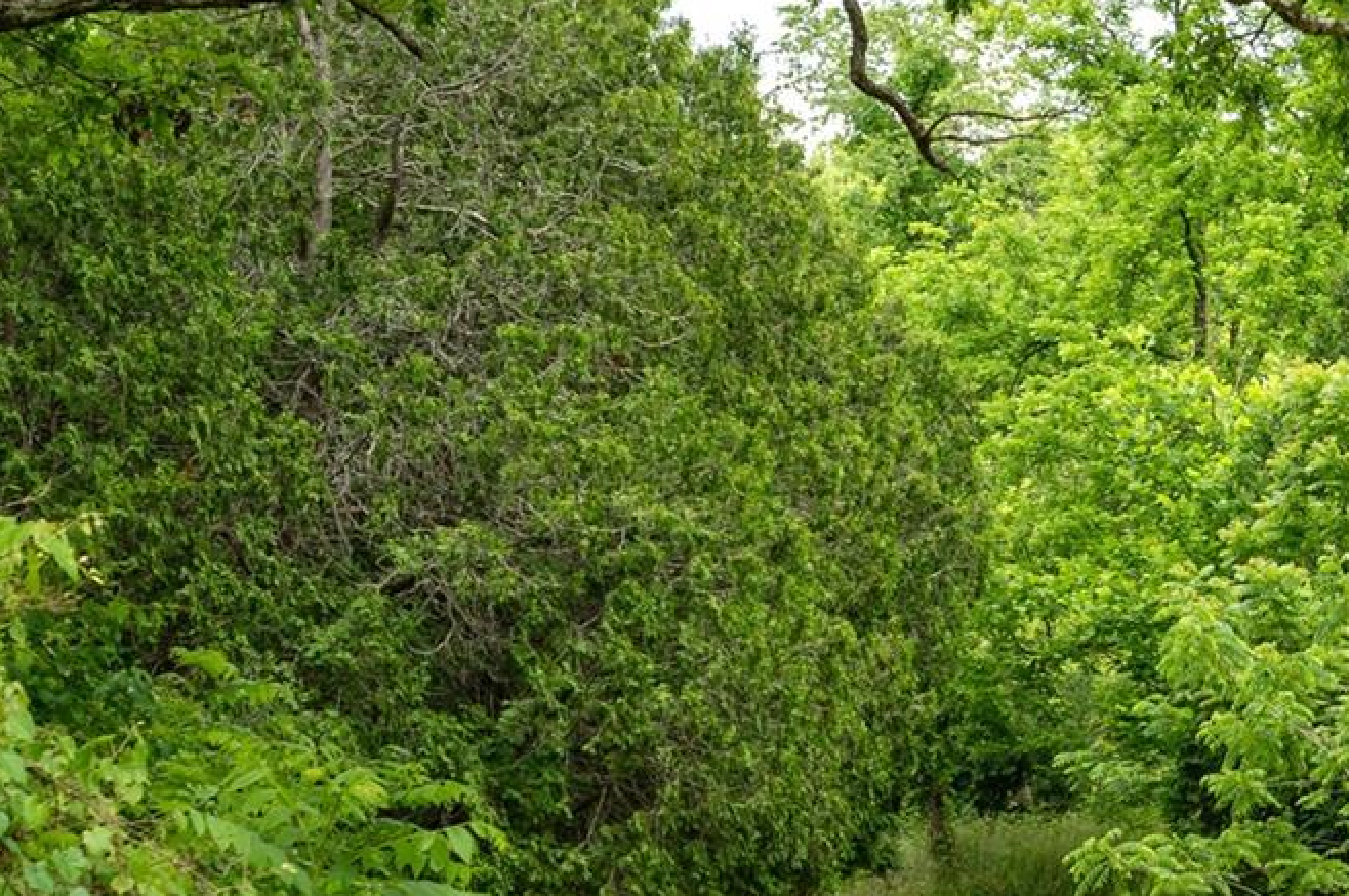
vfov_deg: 12.5
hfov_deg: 18.2
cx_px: 1398
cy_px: 558
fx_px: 4079
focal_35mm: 109
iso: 320
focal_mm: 35
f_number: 7.1
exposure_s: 1/500
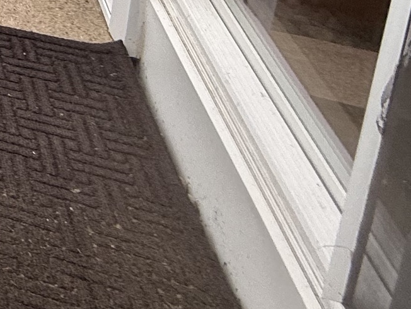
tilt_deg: -11.3
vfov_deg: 16.0
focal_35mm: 66
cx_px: -506
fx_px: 784
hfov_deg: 16.6
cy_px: -350
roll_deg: +4.1
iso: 50
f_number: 2.2
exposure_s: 1/531
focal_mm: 2.22
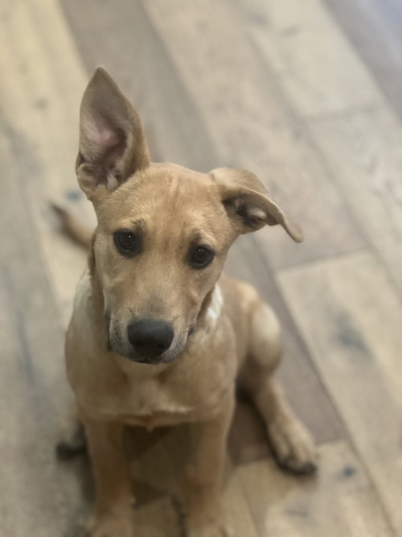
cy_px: 268
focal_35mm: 77
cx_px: 201
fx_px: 1193
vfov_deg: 25.3
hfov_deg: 19.1
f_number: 2.8
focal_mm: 9
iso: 400
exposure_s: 1/20
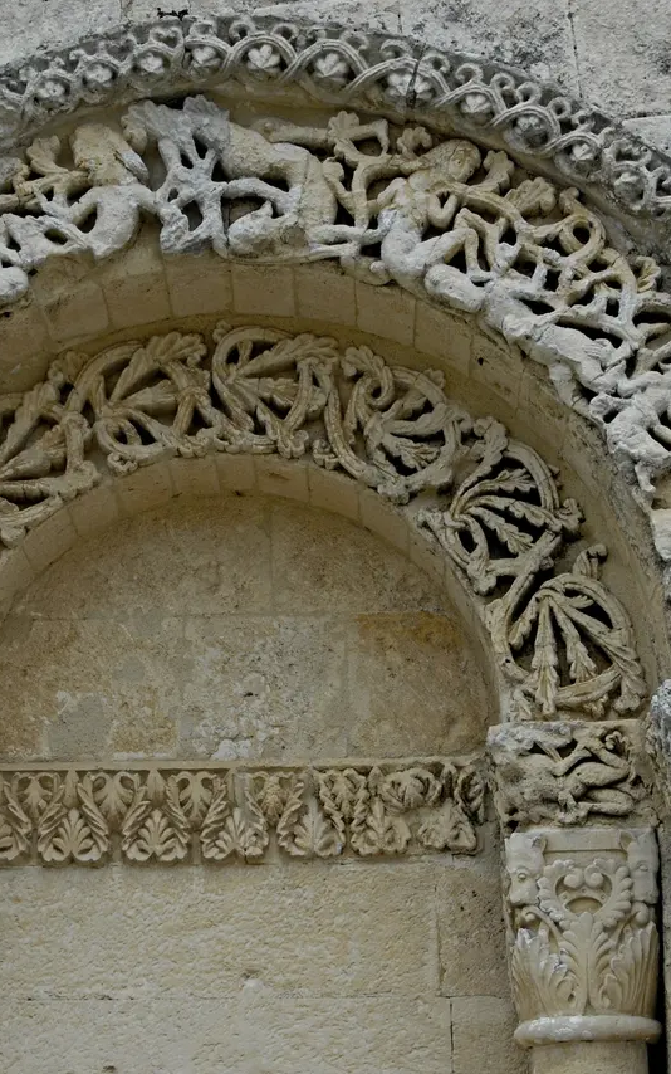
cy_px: 536
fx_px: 2281
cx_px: 304
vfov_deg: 26.5
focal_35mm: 78
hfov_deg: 16.7
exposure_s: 1/80
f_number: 5.6
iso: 200
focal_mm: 34
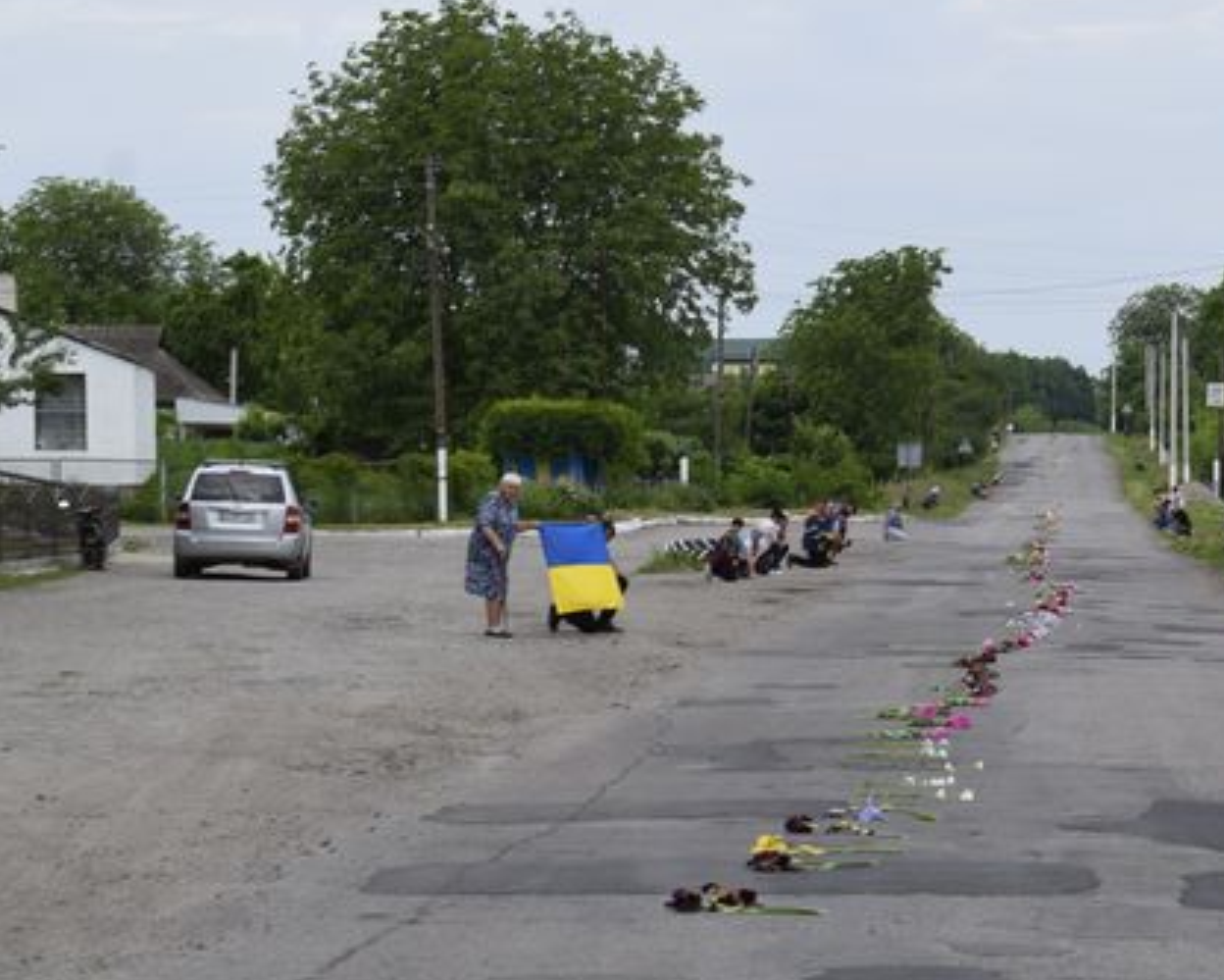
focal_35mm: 122
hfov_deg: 15.6
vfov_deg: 12.6
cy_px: 702
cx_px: 1097
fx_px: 4421
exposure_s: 1/400
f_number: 10
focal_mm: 48
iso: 200
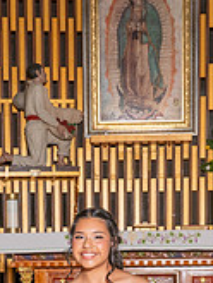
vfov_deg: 16.9
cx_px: 76
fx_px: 901
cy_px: 362
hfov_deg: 13.5
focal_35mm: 110
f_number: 7.1
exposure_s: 1/160
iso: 320
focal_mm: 24
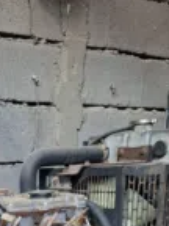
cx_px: 0
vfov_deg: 25.3
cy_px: 308
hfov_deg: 22.1
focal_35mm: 64
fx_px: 417
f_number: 1.8
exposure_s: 1/33
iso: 320
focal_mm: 5.54
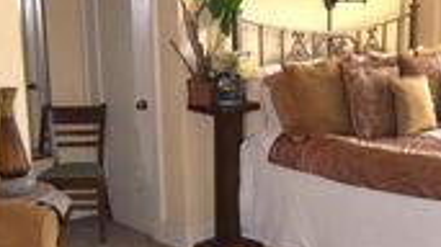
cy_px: 151
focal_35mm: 55
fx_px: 643
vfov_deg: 21.8
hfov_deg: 37.6
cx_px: 284
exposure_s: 1/125
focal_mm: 12
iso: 1000
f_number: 4
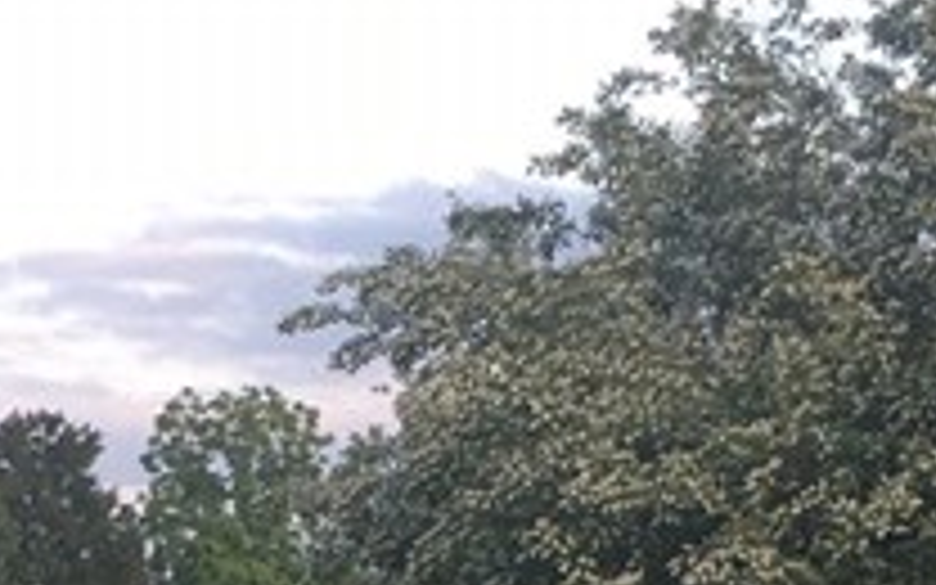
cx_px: 126
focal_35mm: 151
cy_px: 1354
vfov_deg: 8.1
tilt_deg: -5.9
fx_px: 3852
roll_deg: -2.3
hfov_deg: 13.7
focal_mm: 4.15
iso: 25
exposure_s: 1/120
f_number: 2.2
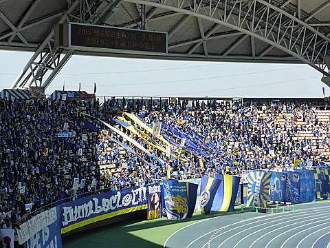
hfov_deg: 21.8
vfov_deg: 16.4
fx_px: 858
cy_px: 124
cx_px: 165
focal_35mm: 90
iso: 160
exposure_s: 1/500
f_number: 5.2
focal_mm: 16.1
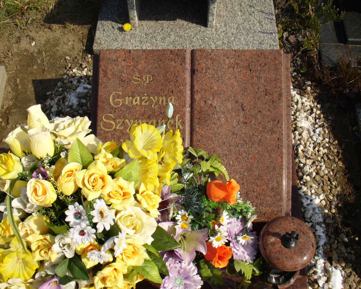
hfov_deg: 46.8
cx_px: 174
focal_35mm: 39
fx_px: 417
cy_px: 146
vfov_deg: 38.2
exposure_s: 1/500
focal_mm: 6.1
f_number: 5.6
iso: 80
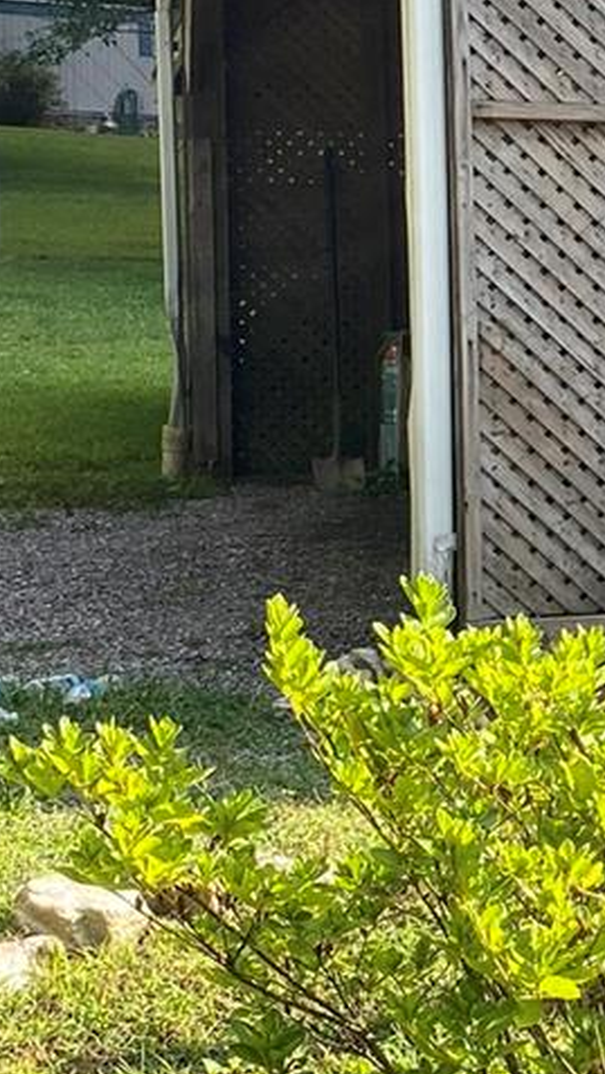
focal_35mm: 91
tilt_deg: +1.7
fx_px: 2594
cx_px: 1116
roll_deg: +1.1
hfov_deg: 12.1
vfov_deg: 23.3
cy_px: 389
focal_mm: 4.25
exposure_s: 1/738
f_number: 1.8
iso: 32
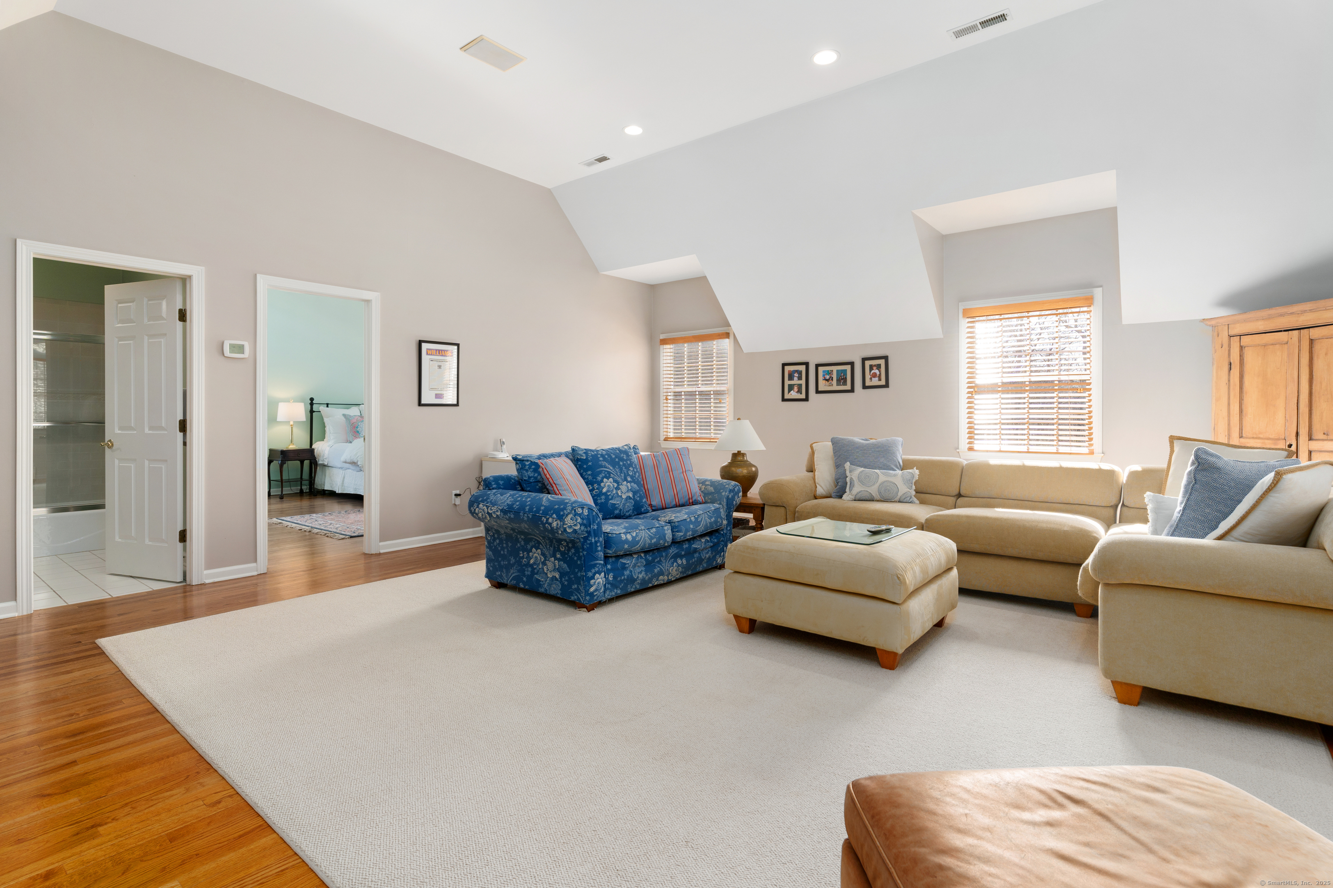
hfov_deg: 93.3
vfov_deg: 70.4
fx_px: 629
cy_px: 444
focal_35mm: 17
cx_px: 666
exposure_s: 1/4
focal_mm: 17
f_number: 8
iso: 320
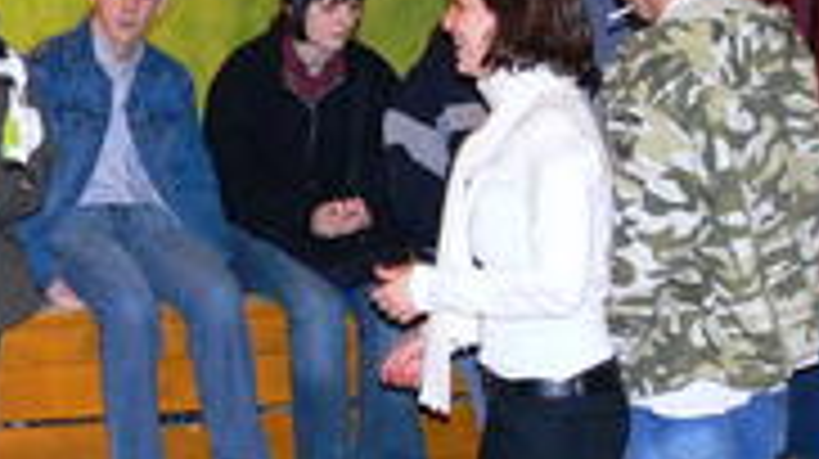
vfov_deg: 12.2
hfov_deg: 21.1
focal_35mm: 99
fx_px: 2148
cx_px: 58
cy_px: 292
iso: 200
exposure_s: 1/30
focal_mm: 7.4
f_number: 2.8
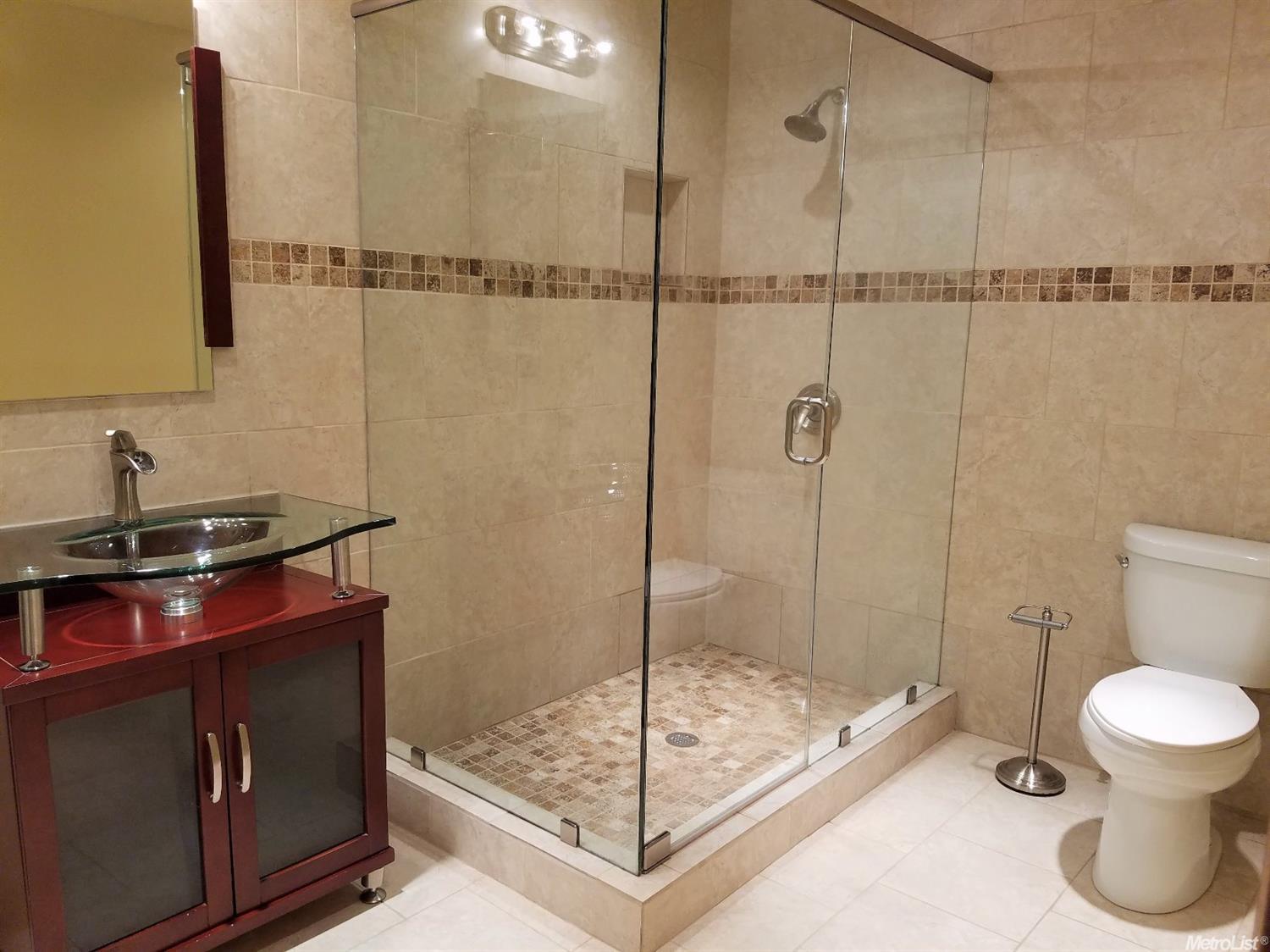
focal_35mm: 26
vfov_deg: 53.0
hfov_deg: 67.3
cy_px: 476
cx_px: 635
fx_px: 954
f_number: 1.7
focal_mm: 4.2
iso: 125
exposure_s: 1/60
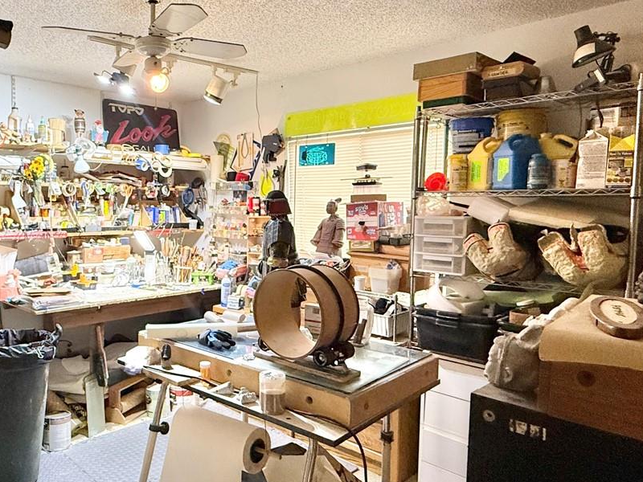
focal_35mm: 28
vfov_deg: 49.7
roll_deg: -0.7
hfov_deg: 61.2
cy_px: 237
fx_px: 520
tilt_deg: -3.2
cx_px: 191
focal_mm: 2.22
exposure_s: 1/120
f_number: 2.2
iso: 320
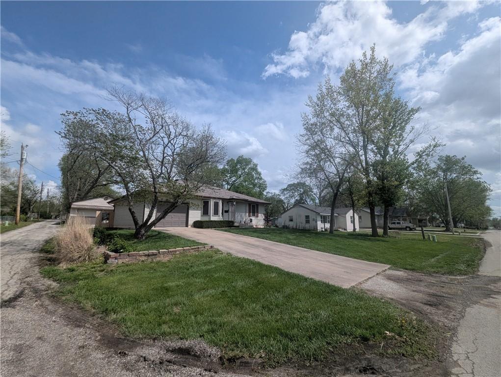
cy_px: 188
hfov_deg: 106.1
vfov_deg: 90.0
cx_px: 250
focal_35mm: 13
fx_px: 188
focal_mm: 1.95
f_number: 2.2
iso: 46
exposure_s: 1/3268
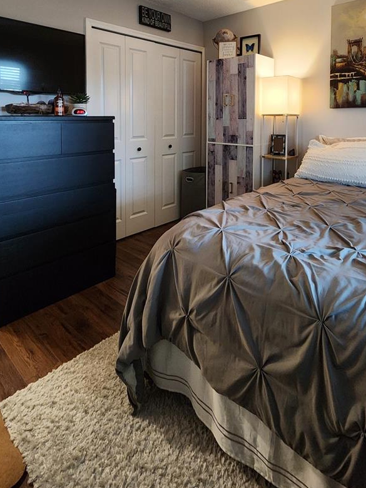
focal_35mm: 20
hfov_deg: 65.8
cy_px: 130
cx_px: 205
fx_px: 282
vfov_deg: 76.5
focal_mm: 2.2
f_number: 2.2
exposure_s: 1/30
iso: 500
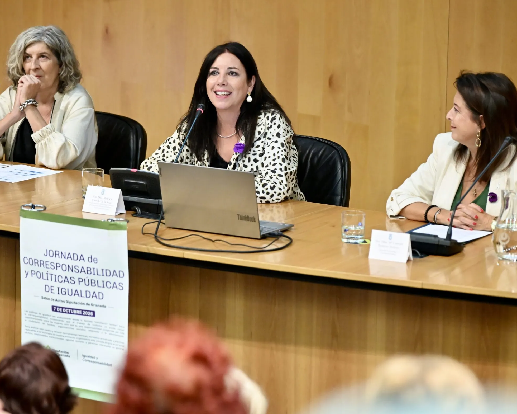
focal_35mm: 184
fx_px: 2815
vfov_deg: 8.4
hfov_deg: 10.5
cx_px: 269
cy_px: 196
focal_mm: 150
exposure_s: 1/125
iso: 6400
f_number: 3.5
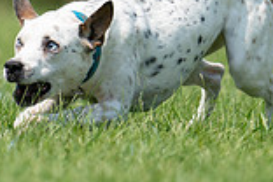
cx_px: 133
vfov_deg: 0.6
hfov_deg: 1.0
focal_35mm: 2127
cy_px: -38
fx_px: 16128
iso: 1000
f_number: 6.3
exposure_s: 1/4000
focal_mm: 571
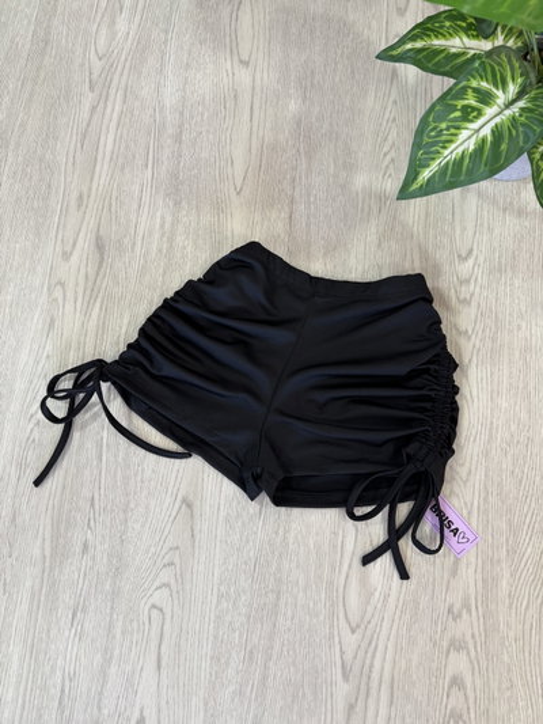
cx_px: 272
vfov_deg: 67.3
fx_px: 544
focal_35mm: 26
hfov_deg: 53.1
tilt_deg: -77.5
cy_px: 362
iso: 125
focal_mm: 5.96
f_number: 1.6
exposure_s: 1/68
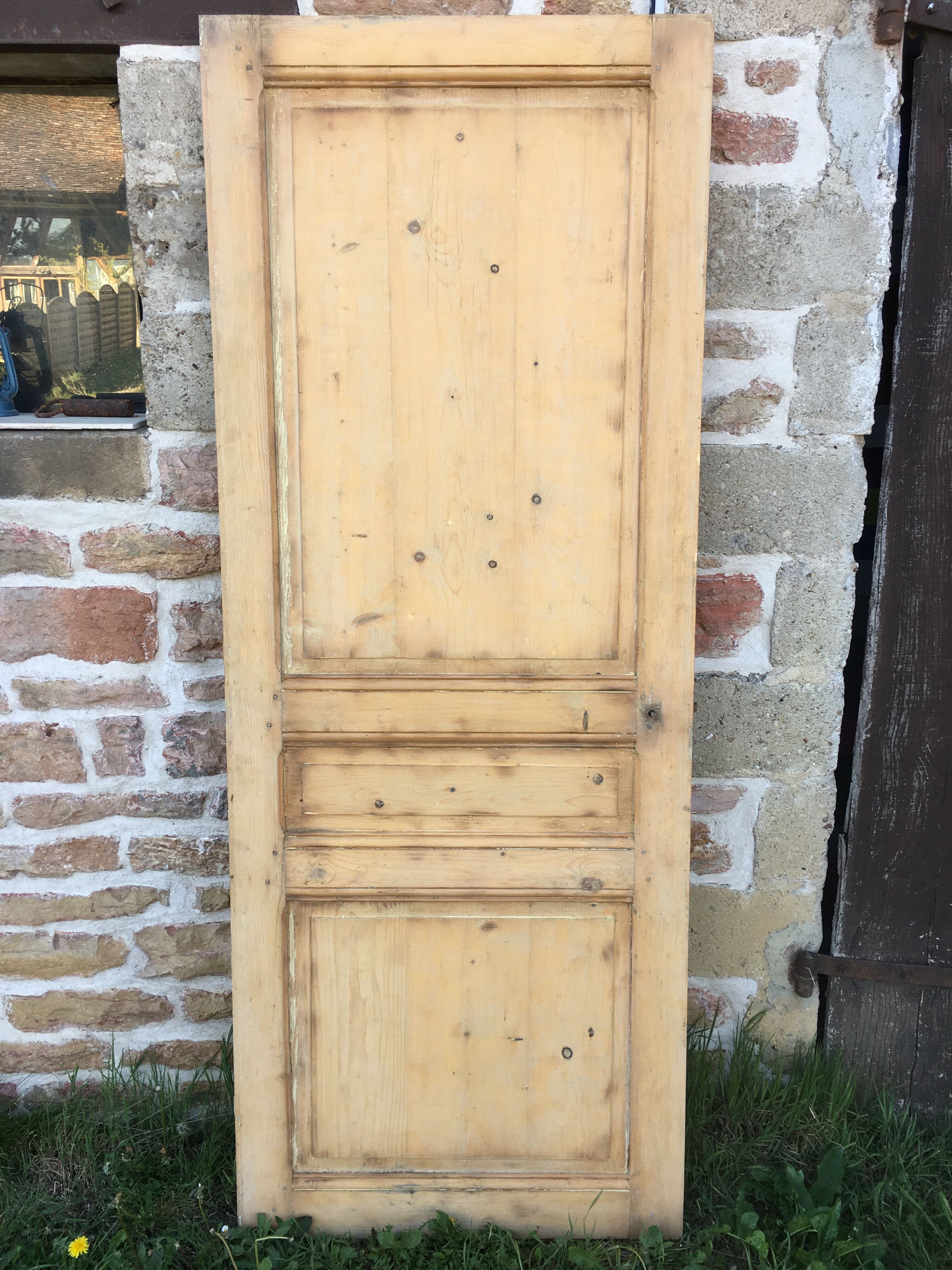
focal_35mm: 29
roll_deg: +0.0
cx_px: 476
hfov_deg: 48.2
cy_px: 635
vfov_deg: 61.7
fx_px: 1063
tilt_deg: -13.9
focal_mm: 4.15
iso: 25
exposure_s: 1/131
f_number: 2.2
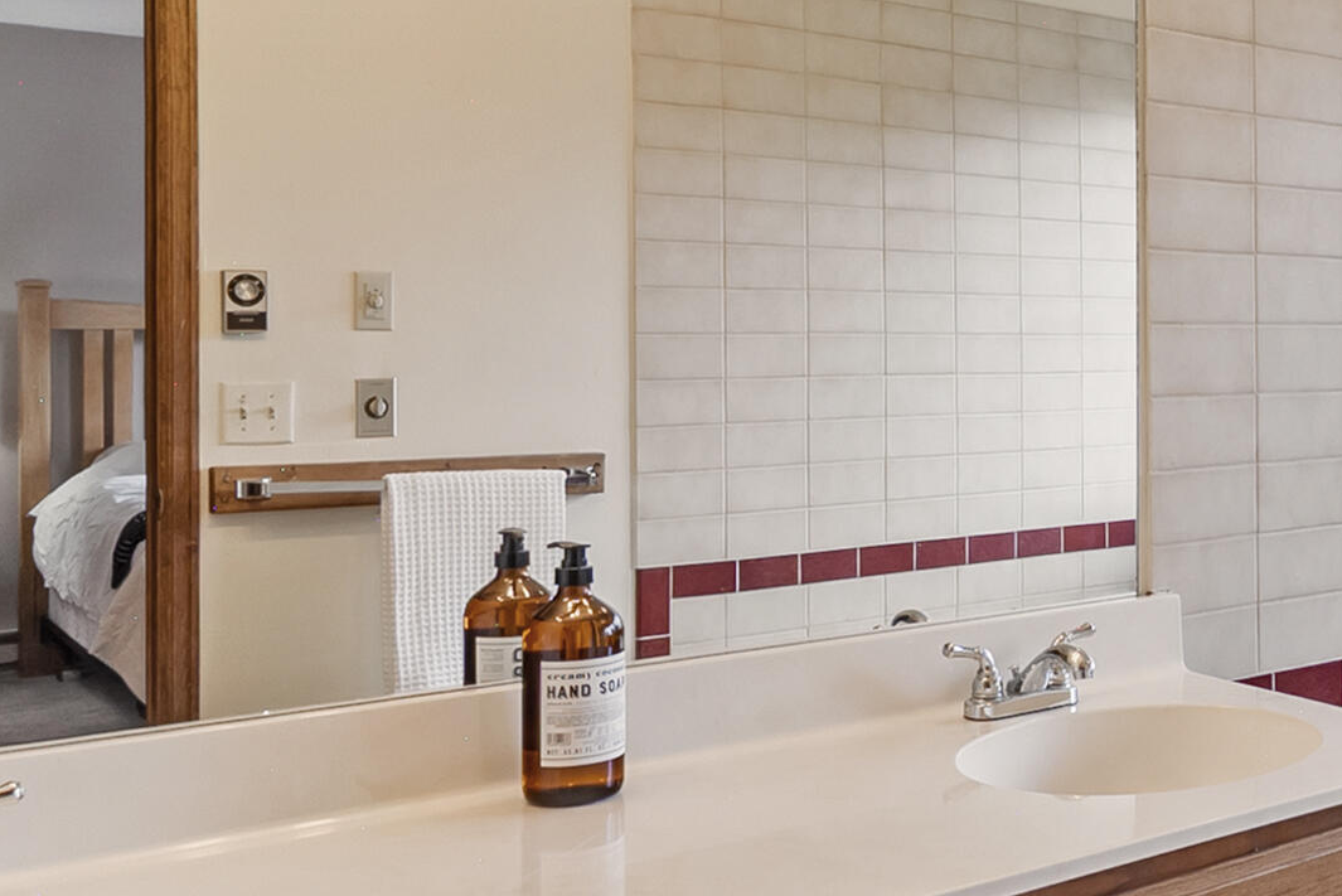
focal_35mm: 39
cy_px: 367
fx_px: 1454
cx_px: 1247
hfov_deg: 44.3
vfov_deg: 34.1
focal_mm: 10
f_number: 10
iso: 100
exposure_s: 1/80
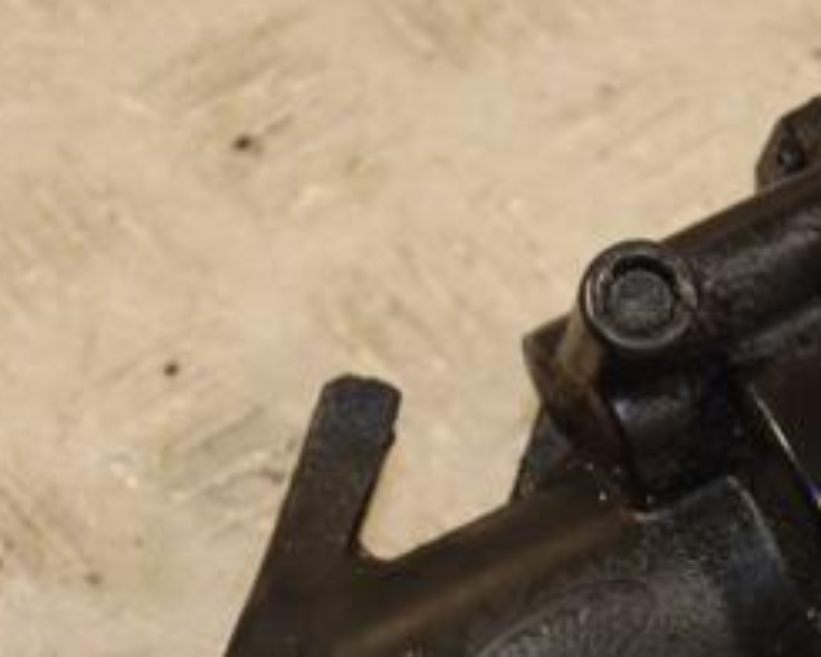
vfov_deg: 6.8
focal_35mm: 228
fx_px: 5540
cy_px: 660
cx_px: 660
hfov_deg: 8.5
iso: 800
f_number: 5.3
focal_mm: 66
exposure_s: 1/125
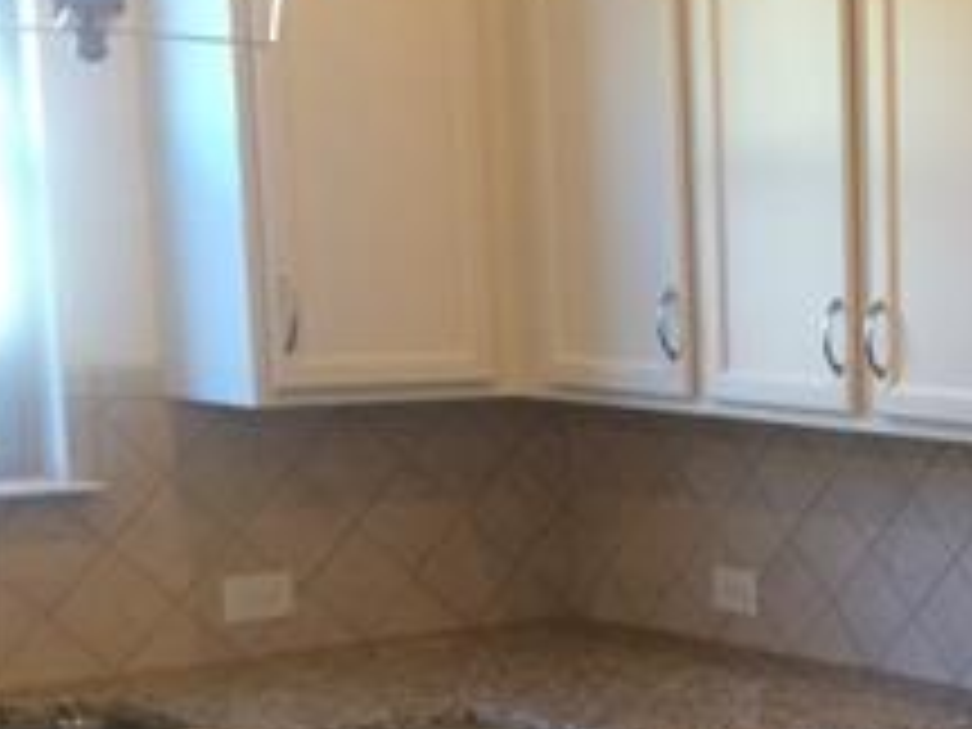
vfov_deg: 16.9
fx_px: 2415
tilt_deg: -11.9
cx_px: 1413
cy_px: 652
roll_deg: -1.9
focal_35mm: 86
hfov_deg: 20.0
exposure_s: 1/30
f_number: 2.2
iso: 64
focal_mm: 4.15
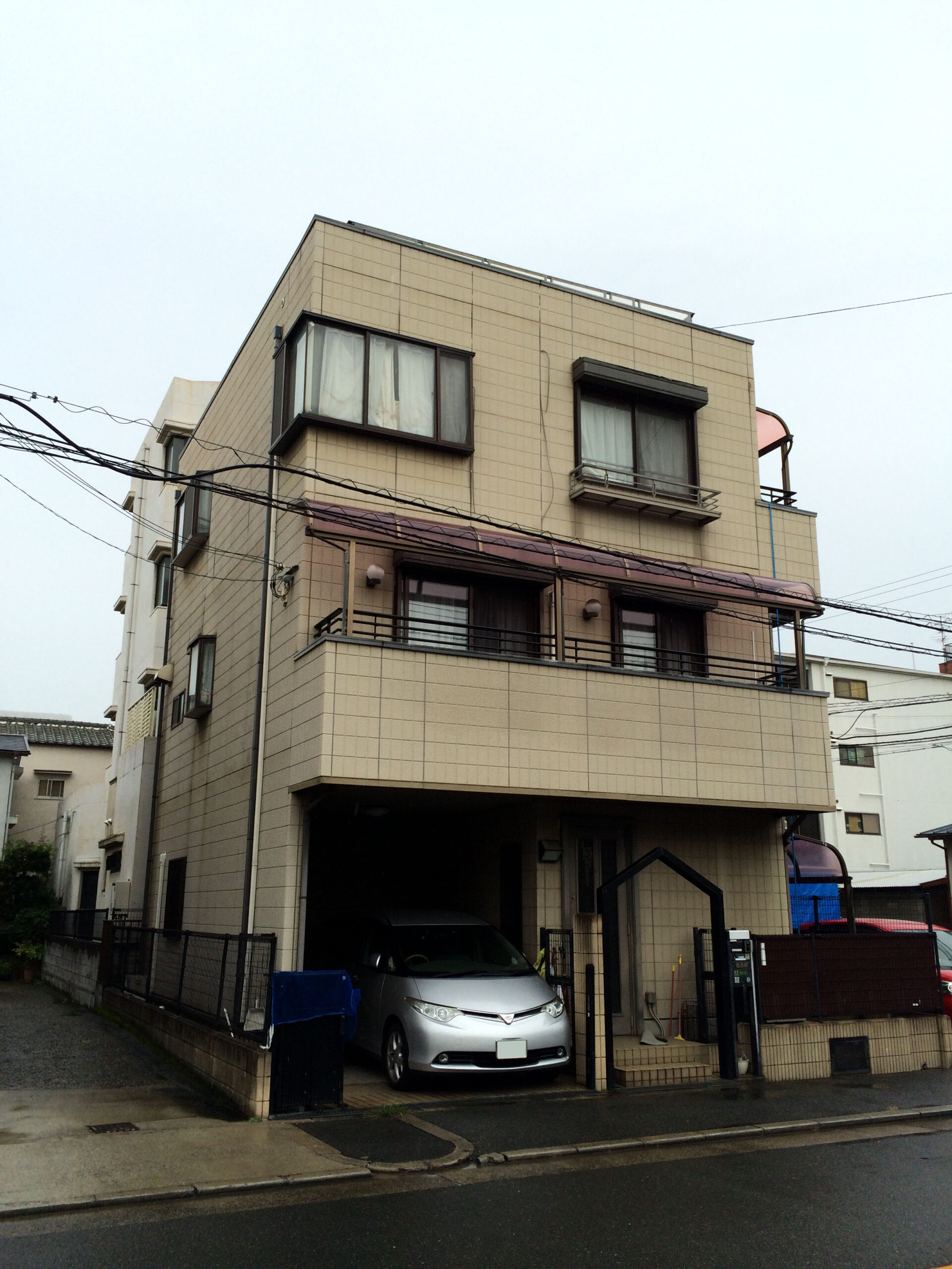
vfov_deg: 60.0
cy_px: 634
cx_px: 476
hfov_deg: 46.8
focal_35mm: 30
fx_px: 1100
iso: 32
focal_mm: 4.12
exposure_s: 1/586
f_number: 2.2
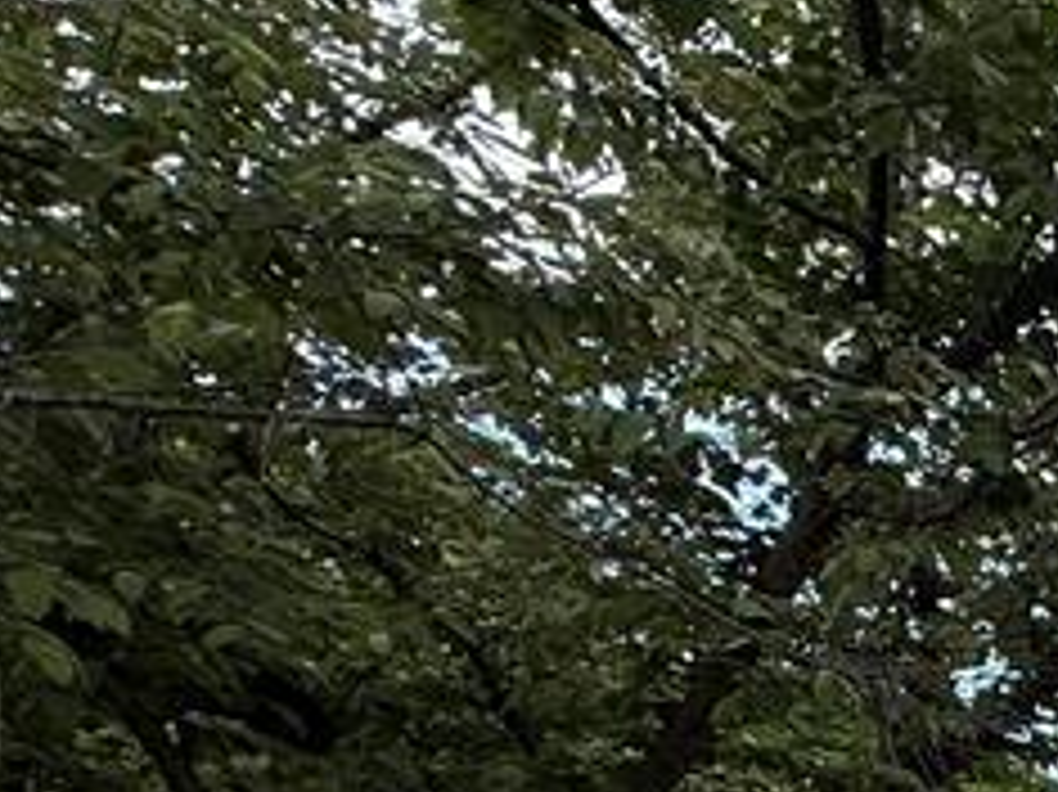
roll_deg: +0.2
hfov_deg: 18.3
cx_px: 2197
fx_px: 1863
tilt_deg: -4.0
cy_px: 1202
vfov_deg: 20.4
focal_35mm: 61
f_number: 2.2
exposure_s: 1/564
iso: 64
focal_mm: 2.22
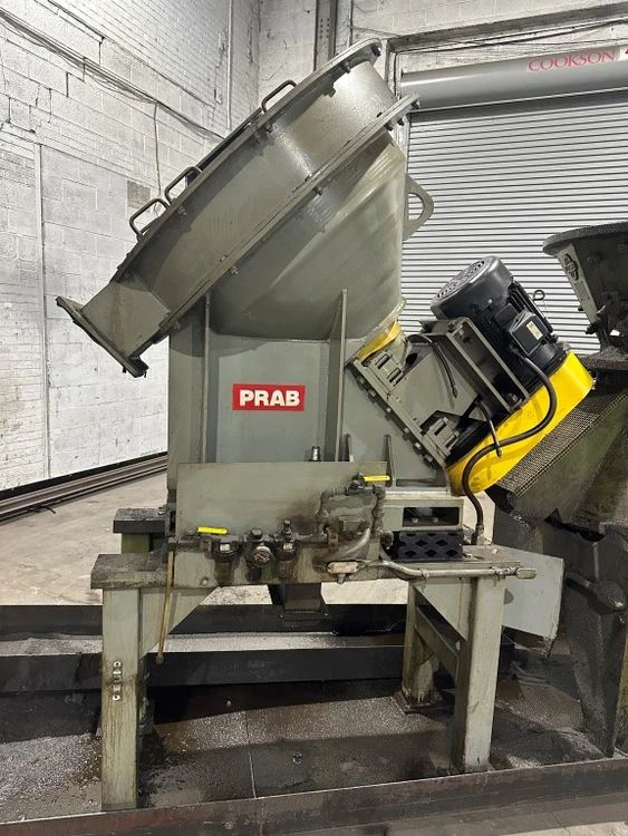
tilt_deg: -7.5
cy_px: 418
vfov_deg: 71.6
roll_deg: -2.9
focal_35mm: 24
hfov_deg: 56.8
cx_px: 314
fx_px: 580
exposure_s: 1/60
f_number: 1.78
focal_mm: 6.86
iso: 400
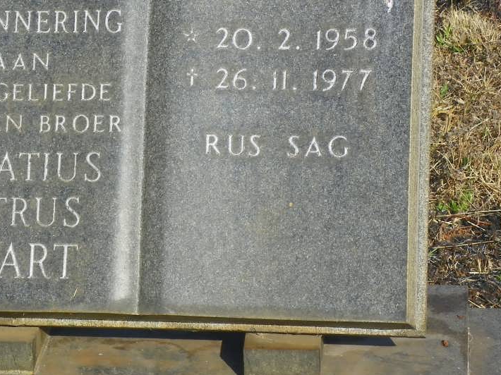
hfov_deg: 12.0
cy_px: 148
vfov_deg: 9.0
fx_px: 2373
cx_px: 138
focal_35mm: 164
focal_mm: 17.3
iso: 64
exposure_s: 1/250
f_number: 5
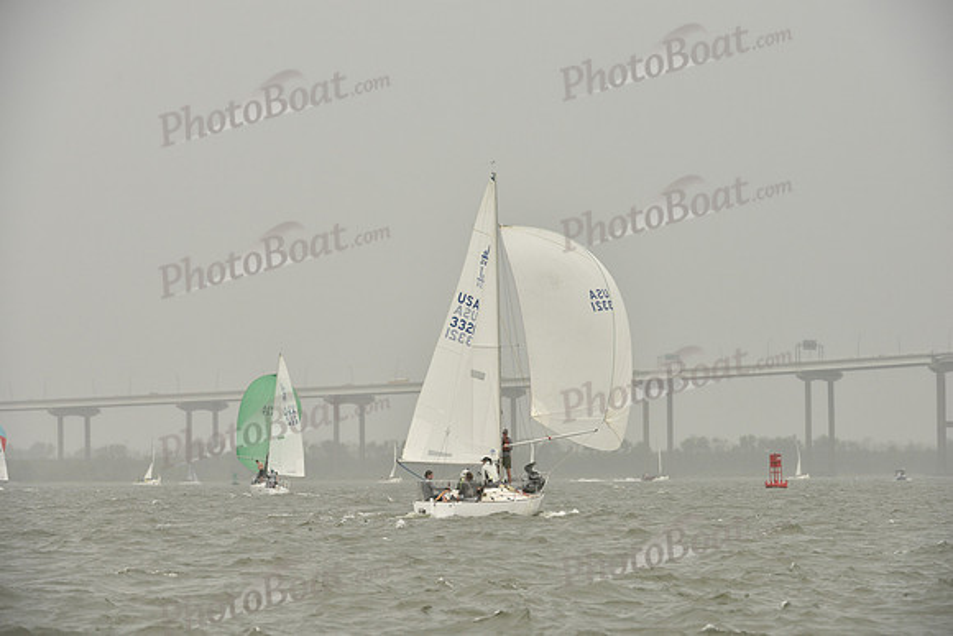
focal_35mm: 200
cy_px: 318
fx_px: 5295
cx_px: 476
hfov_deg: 10.3
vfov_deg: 6.9
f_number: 8
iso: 400
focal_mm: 200
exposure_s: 1/800
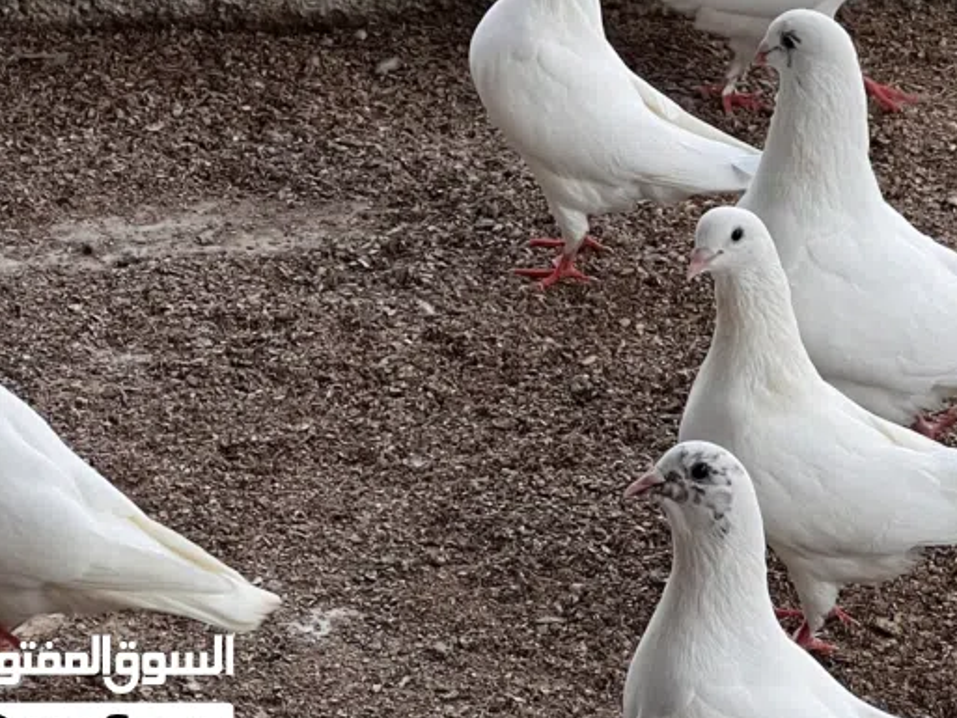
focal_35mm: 96
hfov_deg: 20.4
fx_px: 2655
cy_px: 366
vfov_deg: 15.4
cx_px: 515
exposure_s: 1/99
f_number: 2.8
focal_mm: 9
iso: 80
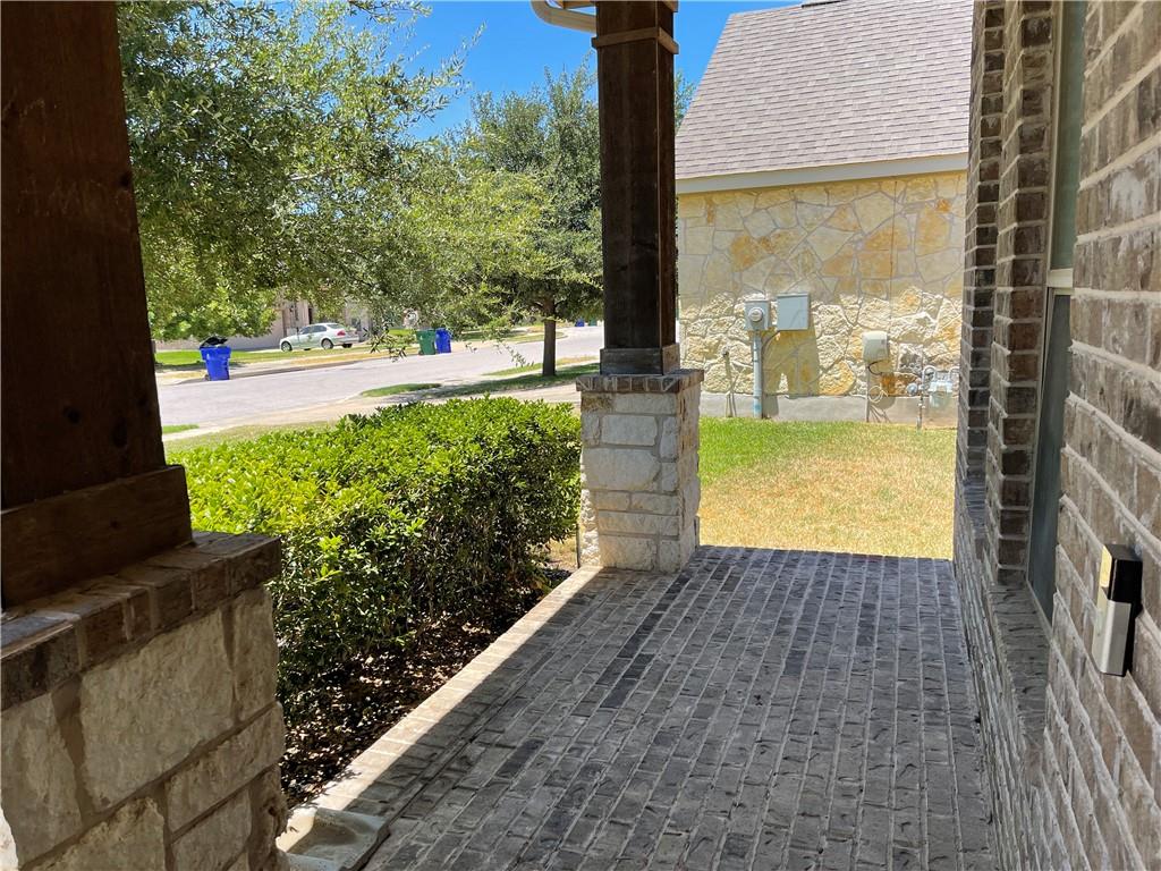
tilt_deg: -9.7
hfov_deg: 67.3
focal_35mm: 26
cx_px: 580
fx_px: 872
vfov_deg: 53.1
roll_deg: +1.0
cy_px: 436
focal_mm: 5.1
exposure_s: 1/1513
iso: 32
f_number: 1.6
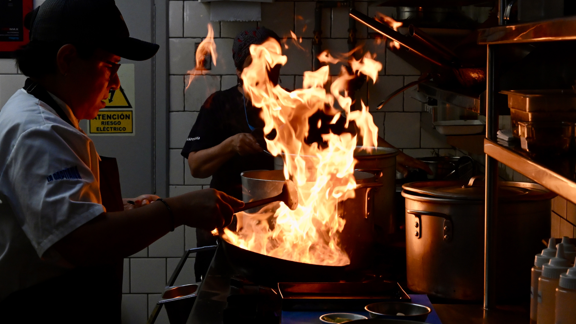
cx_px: 264
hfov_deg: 26.2
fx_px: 1237
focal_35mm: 81
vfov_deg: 14.9
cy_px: 176
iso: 5000
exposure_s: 1/400
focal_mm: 64
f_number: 11
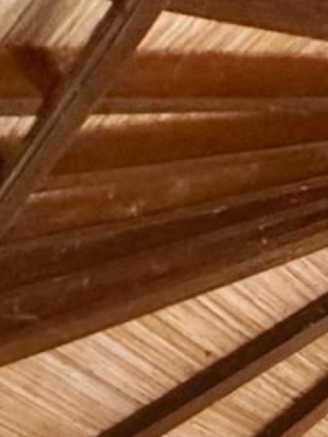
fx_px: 859
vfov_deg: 15.2
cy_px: 1051
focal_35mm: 68
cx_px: 674
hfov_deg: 16.2
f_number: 2.2
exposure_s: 1/95
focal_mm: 2.22
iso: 320
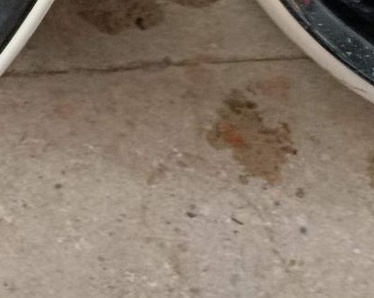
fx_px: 1305
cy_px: -336
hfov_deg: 12.8
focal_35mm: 118
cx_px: -504
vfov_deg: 11.5
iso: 1336
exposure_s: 1/33.3
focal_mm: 5.24
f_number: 1.7
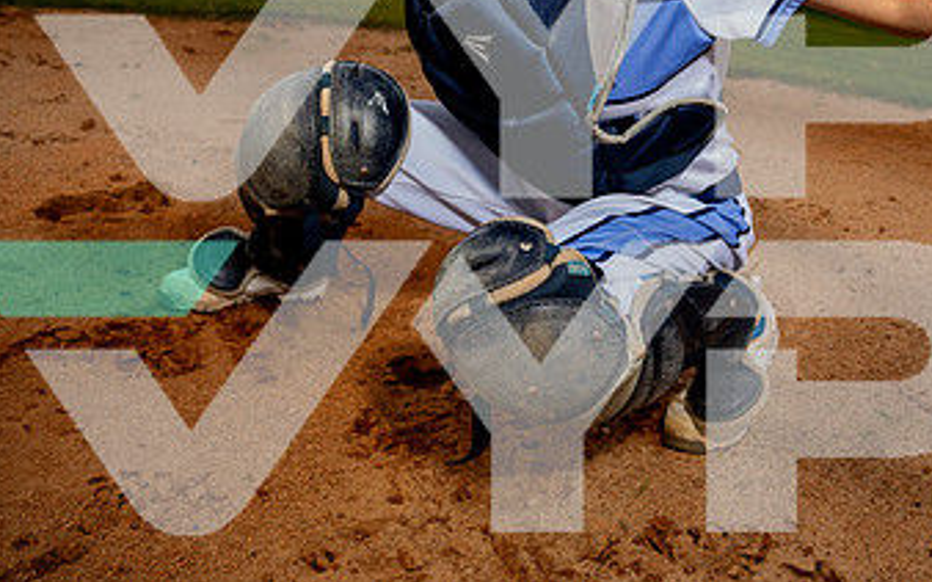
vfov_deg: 34.2
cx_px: 662
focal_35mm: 35
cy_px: 54
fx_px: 889
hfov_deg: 53.6
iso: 80
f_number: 4
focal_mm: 20
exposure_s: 1/250
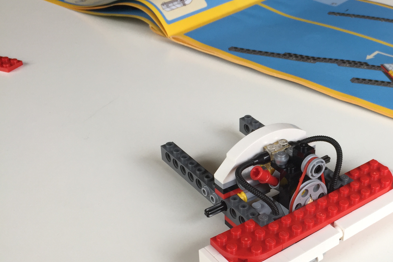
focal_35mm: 49
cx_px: 317
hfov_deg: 38.7
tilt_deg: -35.2
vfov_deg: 27.3
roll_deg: -5.0
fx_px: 535
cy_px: 176
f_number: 2.2
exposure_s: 1/100
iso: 40
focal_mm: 4.15
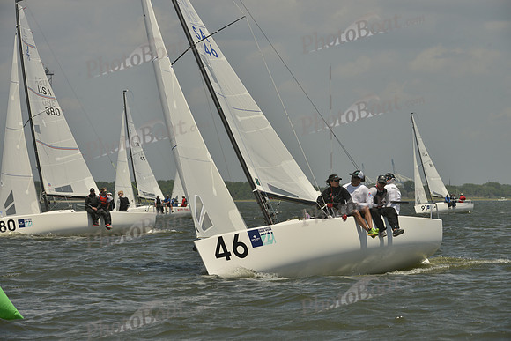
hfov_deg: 10.3
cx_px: 256
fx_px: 2839
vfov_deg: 6.9
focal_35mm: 200
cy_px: 170
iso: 280
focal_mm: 200
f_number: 11
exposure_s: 1/1250
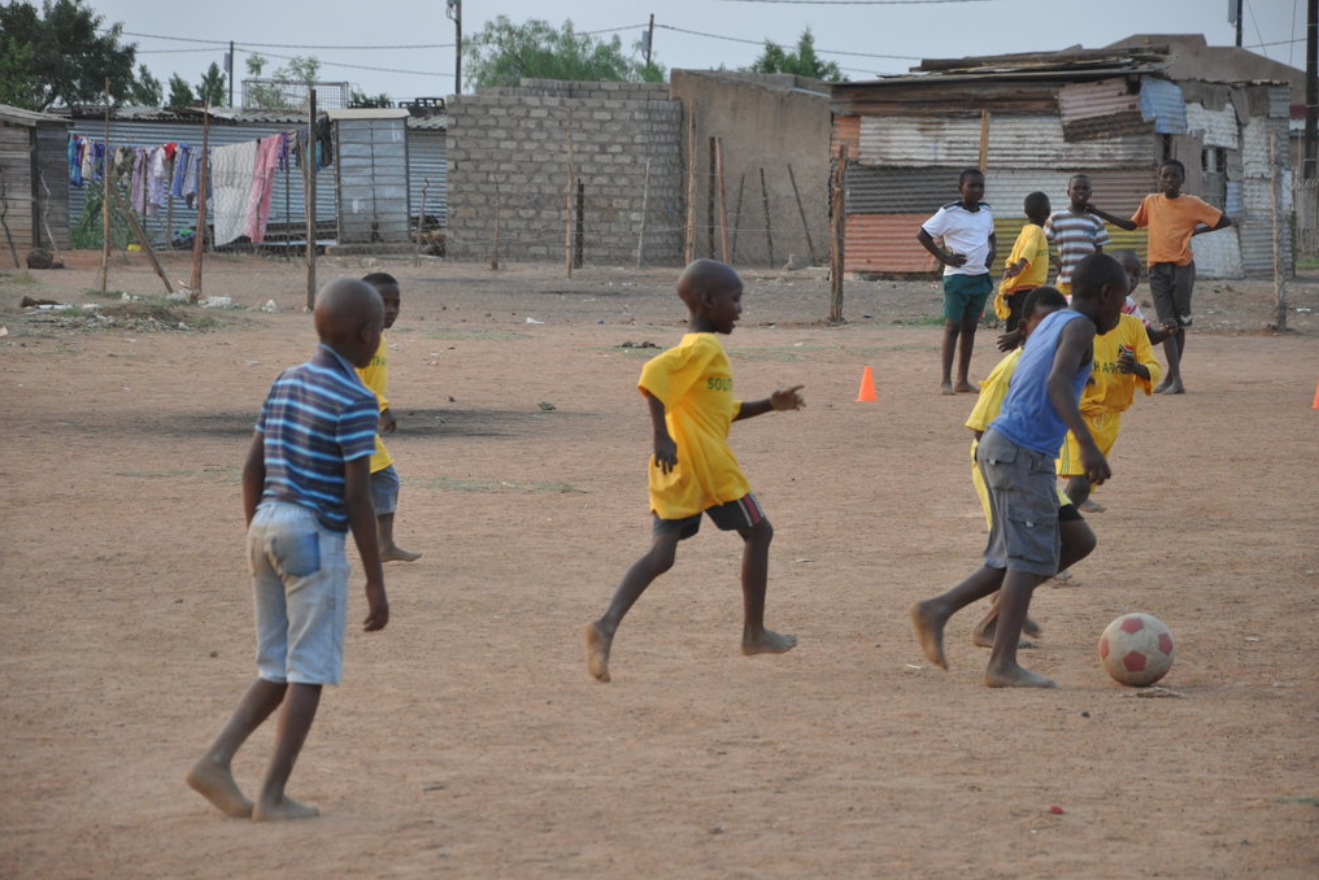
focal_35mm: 159
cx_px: 657
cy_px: 440
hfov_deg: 13.0
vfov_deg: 8.7
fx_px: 5809
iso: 800
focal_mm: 105
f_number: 5.6
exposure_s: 1/250
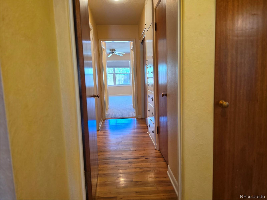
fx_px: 177
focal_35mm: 23
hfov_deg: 73.9
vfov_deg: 58.9
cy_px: 100
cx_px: 134
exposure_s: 1/120
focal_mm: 6.5
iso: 100
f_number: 1.4
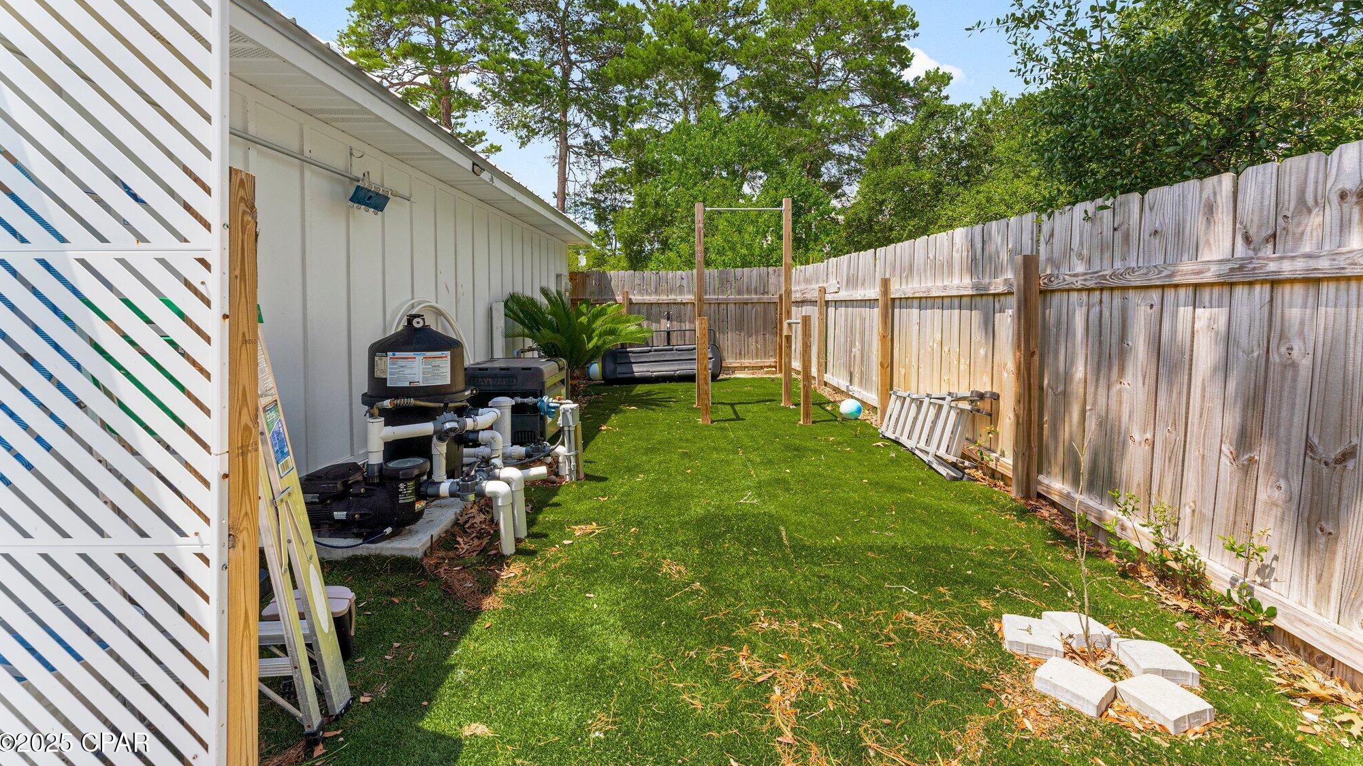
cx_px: 690
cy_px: 321
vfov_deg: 70.1
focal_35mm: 15
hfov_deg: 103.0
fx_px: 542
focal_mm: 14
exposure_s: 1/800
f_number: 8
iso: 400
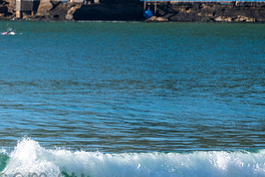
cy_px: 164
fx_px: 6573
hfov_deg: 2.3
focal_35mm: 893
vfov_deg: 1.5
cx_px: -16
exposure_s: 1/500
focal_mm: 340
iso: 110
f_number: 5.6
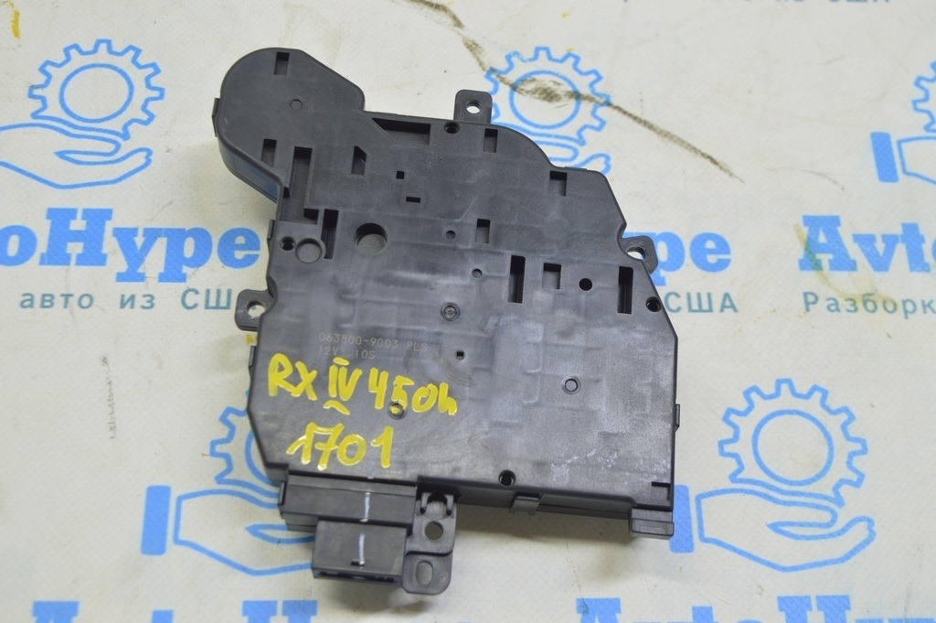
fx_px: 1325
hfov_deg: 38.9
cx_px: 468
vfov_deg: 26.4
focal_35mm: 51
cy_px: 312
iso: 400
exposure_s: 1/20
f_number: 5.6
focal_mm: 34
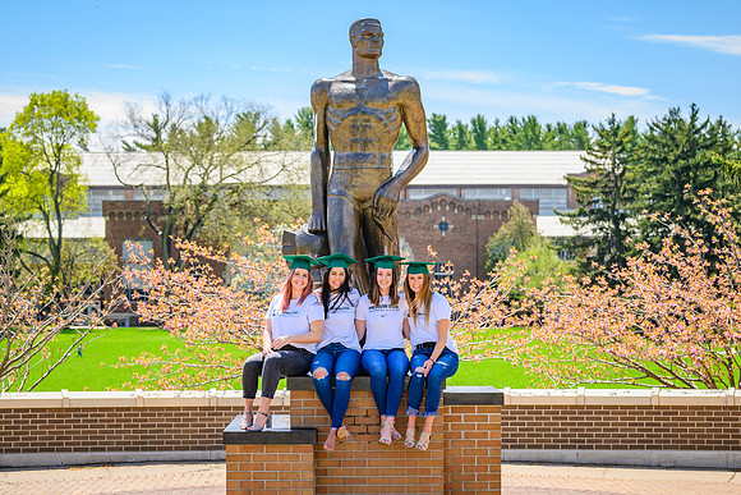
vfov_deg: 16.5
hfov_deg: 24.5
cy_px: 235
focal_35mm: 83
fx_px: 1709
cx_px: 371
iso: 400
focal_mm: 78
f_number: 5.6
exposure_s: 1/1000
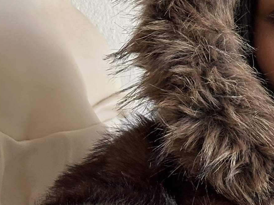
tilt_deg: -6.1
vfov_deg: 8.9
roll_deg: -0.2
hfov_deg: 11.6
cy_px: 84
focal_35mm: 167
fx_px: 1322
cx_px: 339
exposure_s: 1/121
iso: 80
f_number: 1.78
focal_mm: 6.86
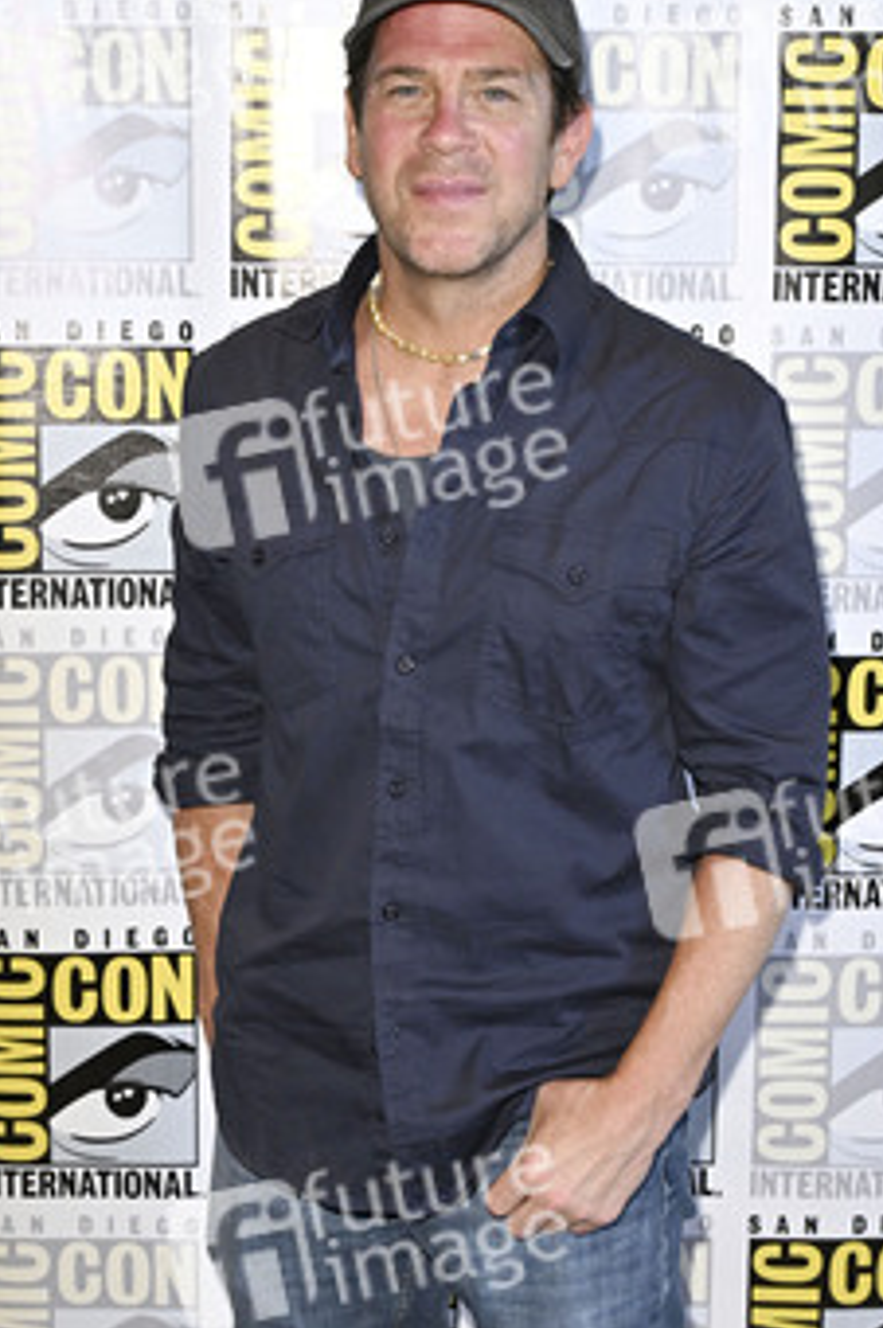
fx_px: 2470
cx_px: 481
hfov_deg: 20.3
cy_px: 652
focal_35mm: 67
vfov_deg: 30.1
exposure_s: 1/250
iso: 2000
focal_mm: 57
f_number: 6.3
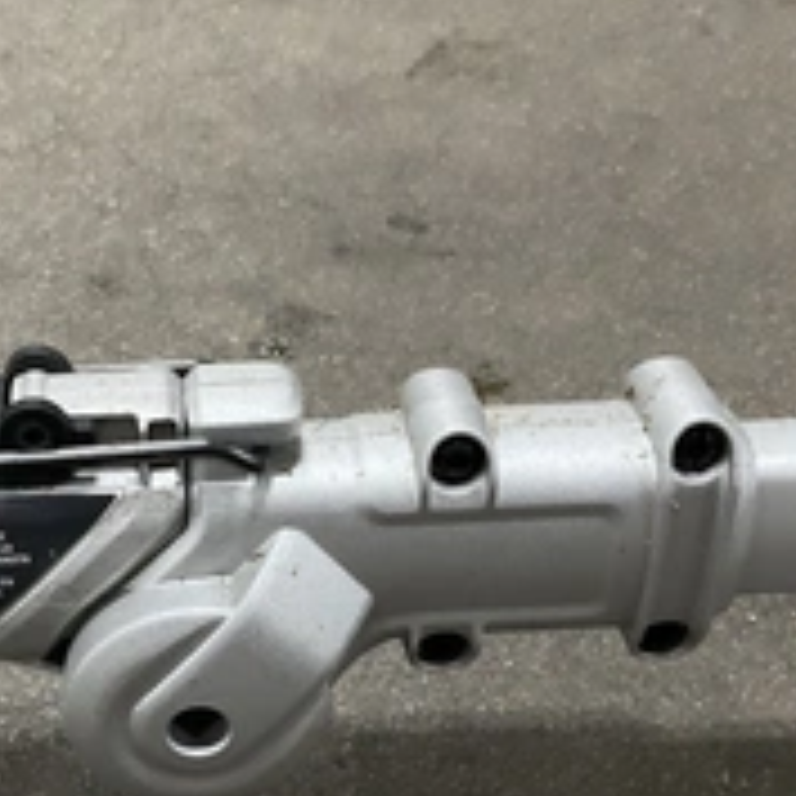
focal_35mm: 58
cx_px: 247
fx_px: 1509
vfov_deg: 29.4
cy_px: 526
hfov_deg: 29.3
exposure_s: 1/40
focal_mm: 3
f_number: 1.8
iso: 250
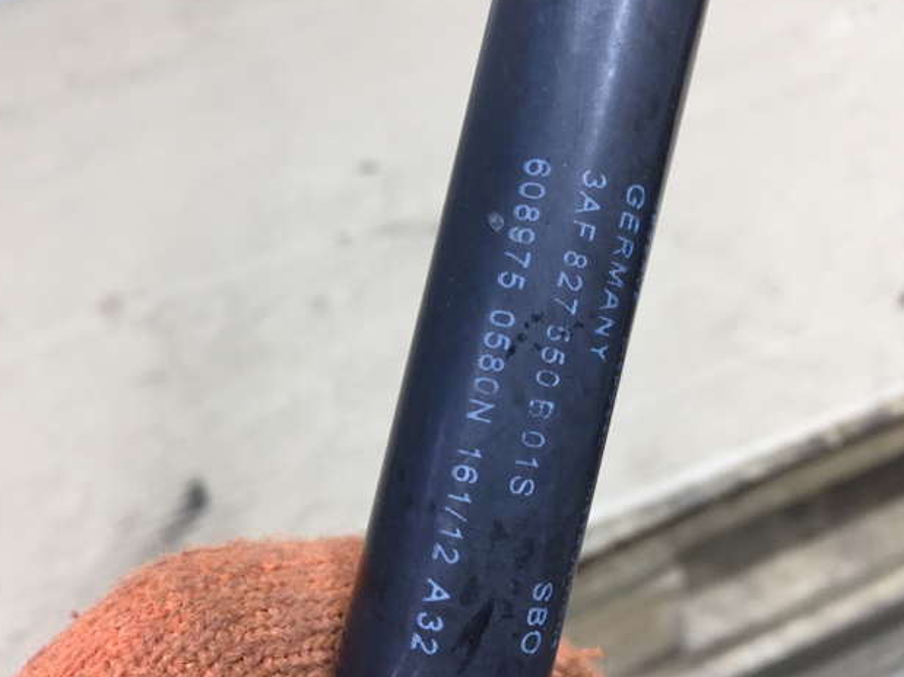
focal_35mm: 30
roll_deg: +14.4
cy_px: 341
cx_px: 445
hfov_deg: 60.0
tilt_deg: -43.3
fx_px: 783
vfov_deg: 46.8
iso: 80
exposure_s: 1/33
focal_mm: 4.15
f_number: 2.2
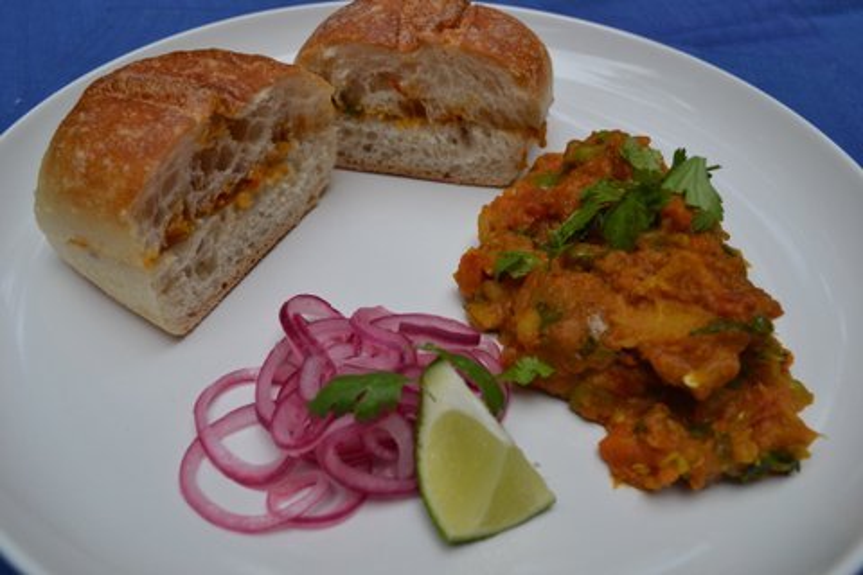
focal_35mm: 33
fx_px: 791
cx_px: 432
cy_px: 288
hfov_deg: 57.2
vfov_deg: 40.0
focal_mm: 22
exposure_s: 1/60
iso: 400
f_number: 8
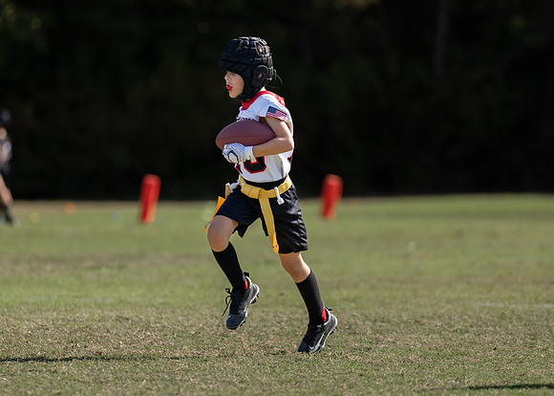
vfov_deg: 3.7
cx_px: 253
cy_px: 201
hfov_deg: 5.2
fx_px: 6118
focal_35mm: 389
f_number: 2.8
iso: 100
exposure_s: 1/1600
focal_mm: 200
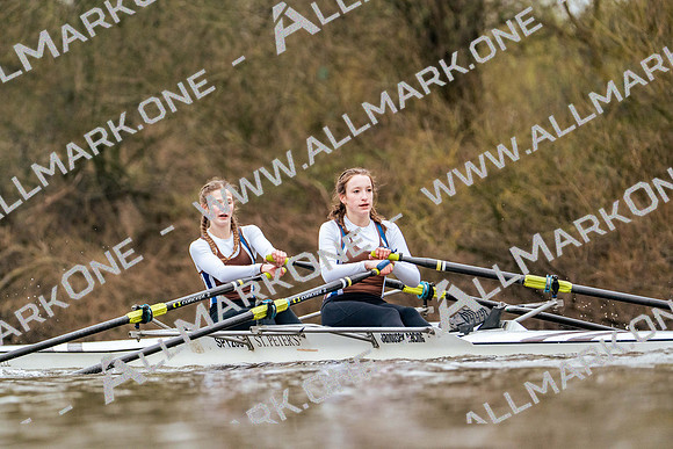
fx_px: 6881
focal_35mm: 368
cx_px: 336
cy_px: 224
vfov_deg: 3.7
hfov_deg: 5.6
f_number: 6.3
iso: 4000
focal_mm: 368
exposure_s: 1/1600
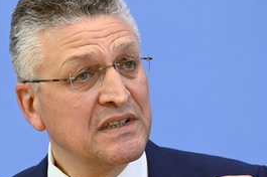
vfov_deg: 4.5
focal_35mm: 306
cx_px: 131
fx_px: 2267
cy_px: 116
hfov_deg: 6.7
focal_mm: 180
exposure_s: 1/400
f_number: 6.3
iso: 4000
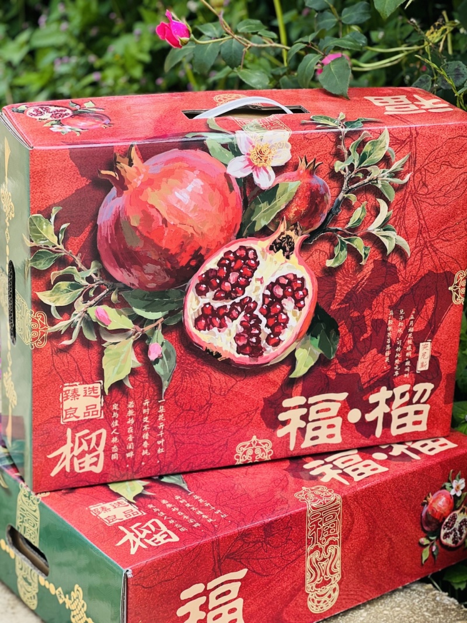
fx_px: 1385
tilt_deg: -23.0
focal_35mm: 77
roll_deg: +0.4
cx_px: 234
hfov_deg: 19.1
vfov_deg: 25.3
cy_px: 312
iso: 25
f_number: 2.8
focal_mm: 9
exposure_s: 1/187
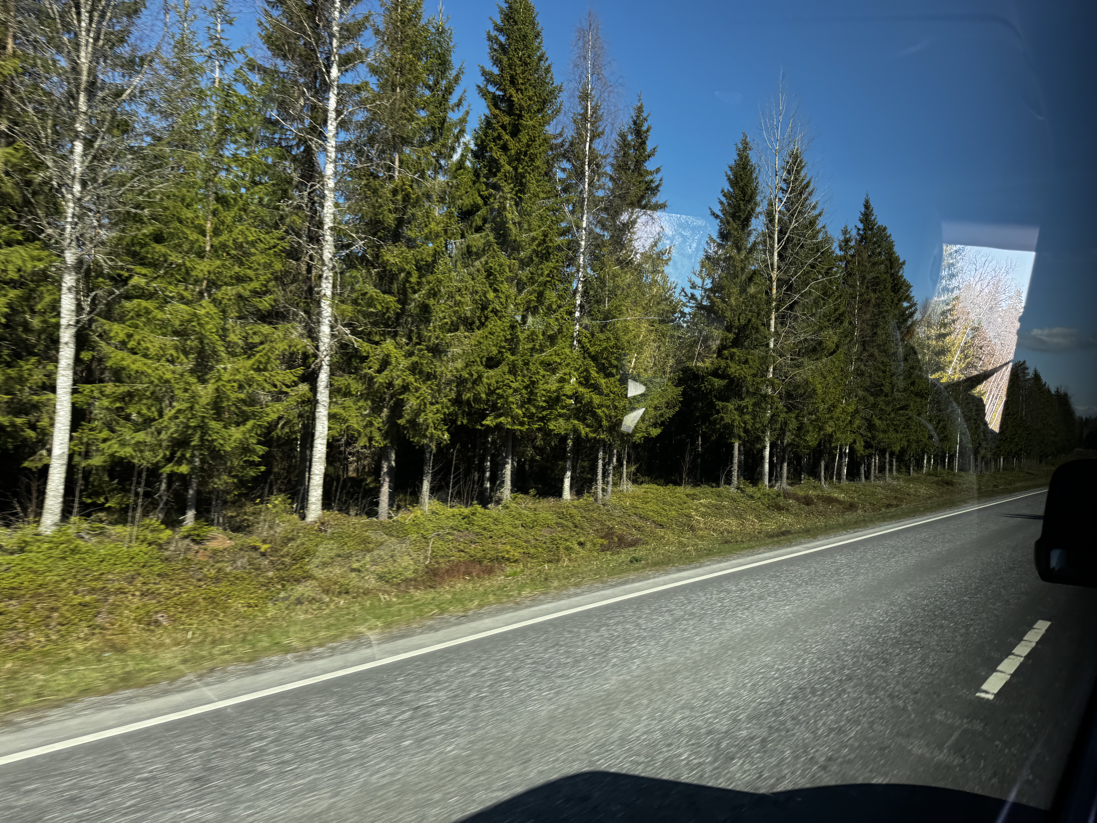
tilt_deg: +3.2
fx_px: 761
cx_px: 548
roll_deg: -0.4
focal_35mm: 24
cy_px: 412
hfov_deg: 71.6
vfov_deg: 56.8
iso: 50
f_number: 1.78
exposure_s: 1/130
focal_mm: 6.76
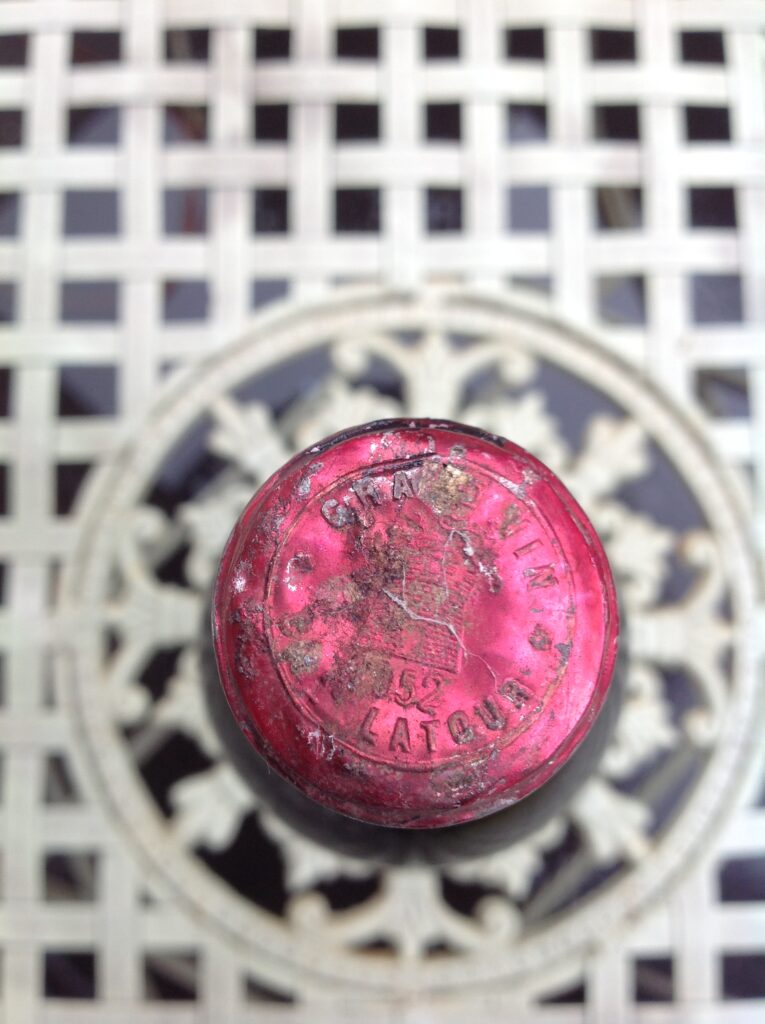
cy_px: 512
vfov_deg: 52.7
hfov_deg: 40.6
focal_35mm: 35
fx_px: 1034
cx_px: 382
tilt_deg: -83.8
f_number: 2.4
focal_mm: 4.28
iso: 50
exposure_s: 1/120
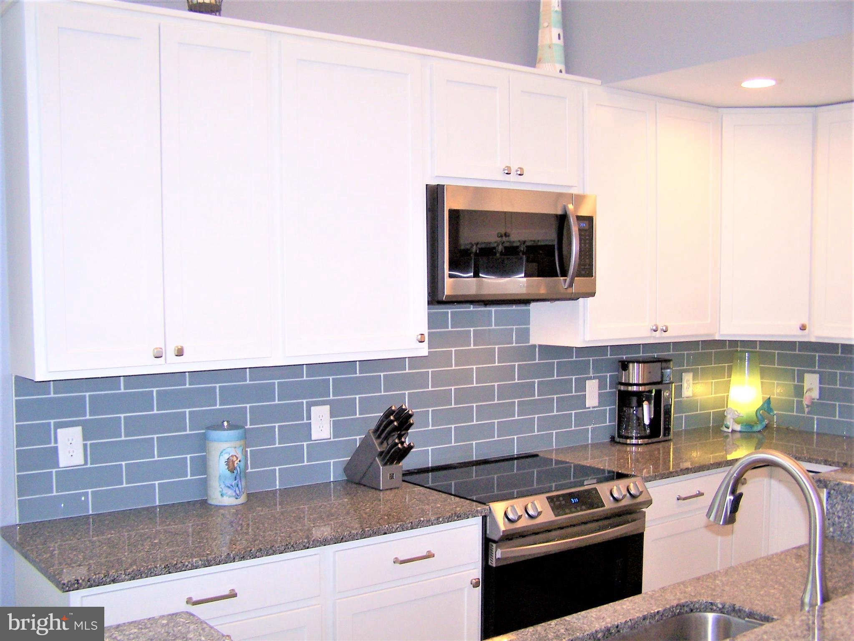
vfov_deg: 37.7
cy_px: 320
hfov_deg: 49.0
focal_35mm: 38
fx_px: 938
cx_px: 427
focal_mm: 6.3
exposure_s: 1/60
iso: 140
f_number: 2.8
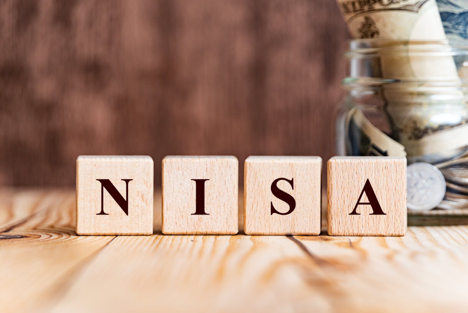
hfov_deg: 11.4
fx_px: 2340
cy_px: 156
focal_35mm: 180
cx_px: 234
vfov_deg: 7.6
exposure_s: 1/160
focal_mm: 180
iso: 160
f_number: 6.3
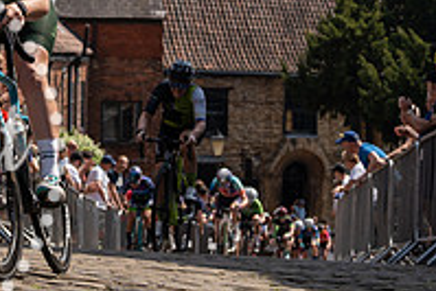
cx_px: 15
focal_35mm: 150
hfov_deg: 13.5
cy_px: 72
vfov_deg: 9.1
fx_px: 1818
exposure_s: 1/2500
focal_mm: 38
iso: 160
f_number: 3.5
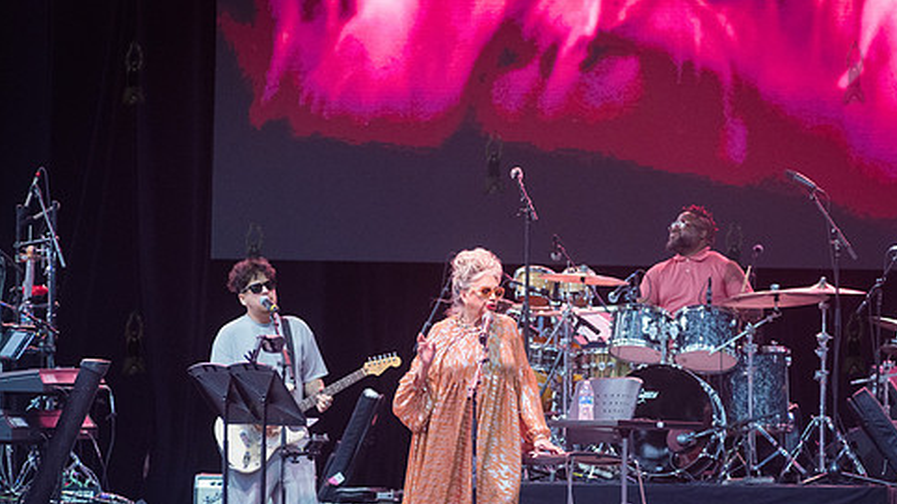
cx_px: 493
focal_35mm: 252
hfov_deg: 8.6
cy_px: 341
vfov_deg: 4.8
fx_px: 5993
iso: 4000
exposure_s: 1/500
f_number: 4
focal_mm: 200
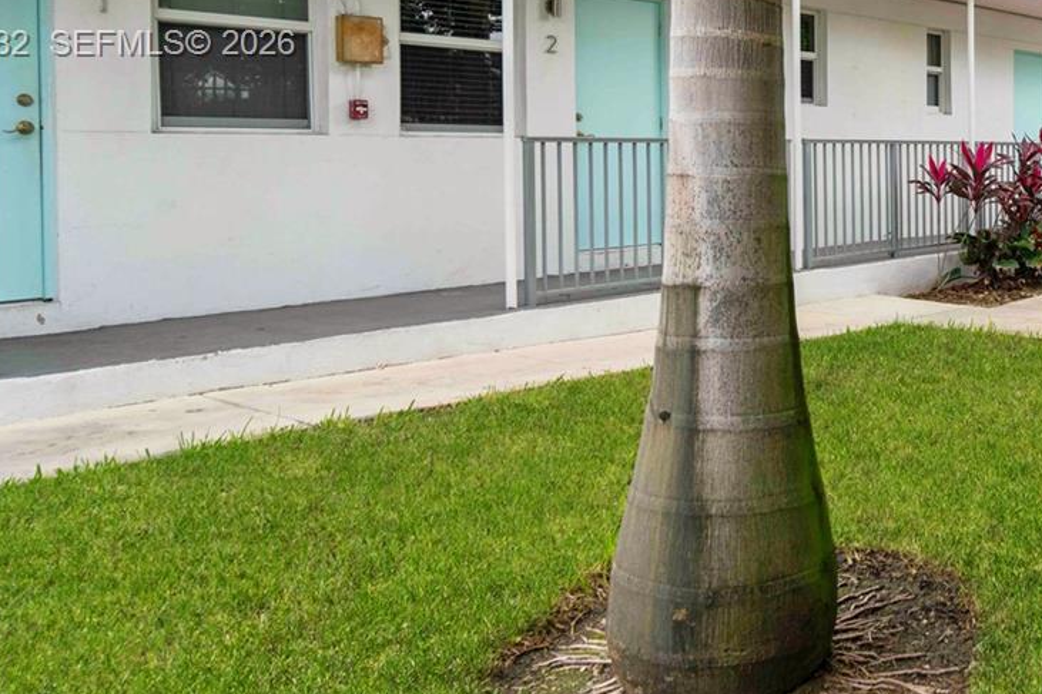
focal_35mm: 35
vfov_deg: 35.2
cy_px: 46
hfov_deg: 47.2
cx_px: 992
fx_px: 1013
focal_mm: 16
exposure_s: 1/100
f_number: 7.1
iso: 400
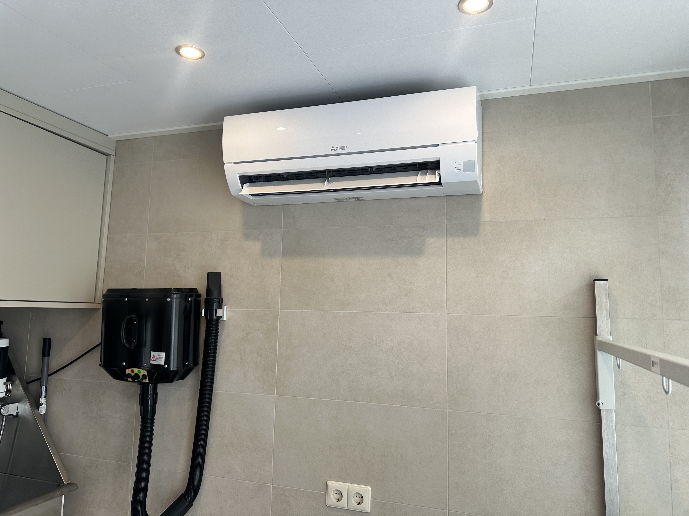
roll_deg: -2.7
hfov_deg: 71.6
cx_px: 344
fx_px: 478
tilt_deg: +9.4
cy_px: 258
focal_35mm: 24
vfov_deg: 56.8
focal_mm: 6.86
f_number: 1.78
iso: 64
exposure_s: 1/121
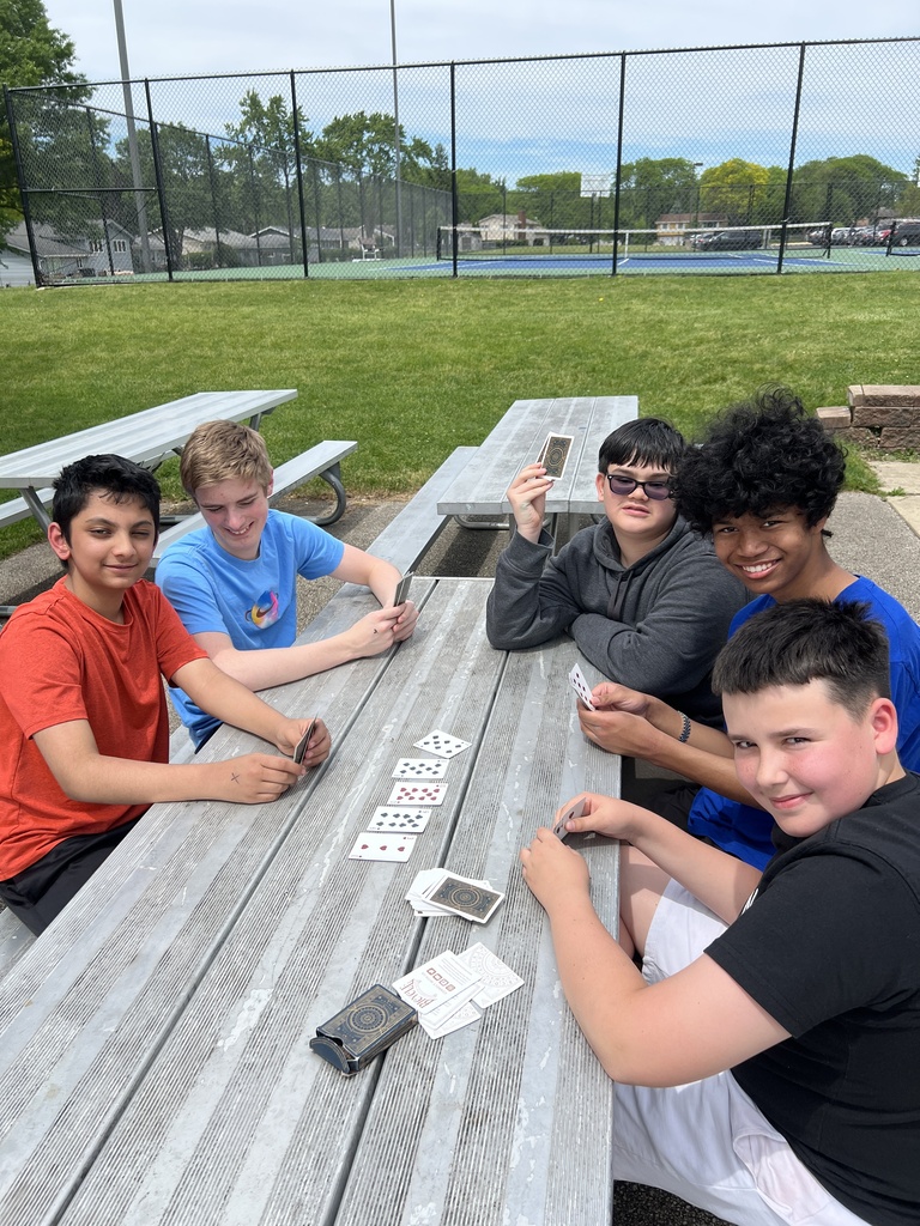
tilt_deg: -18.8
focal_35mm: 26
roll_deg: +1.5
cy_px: 613
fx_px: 921
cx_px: 460
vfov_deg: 67.3
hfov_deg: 53.1
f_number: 1.5
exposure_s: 1/3571
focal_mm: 5.7
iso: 50
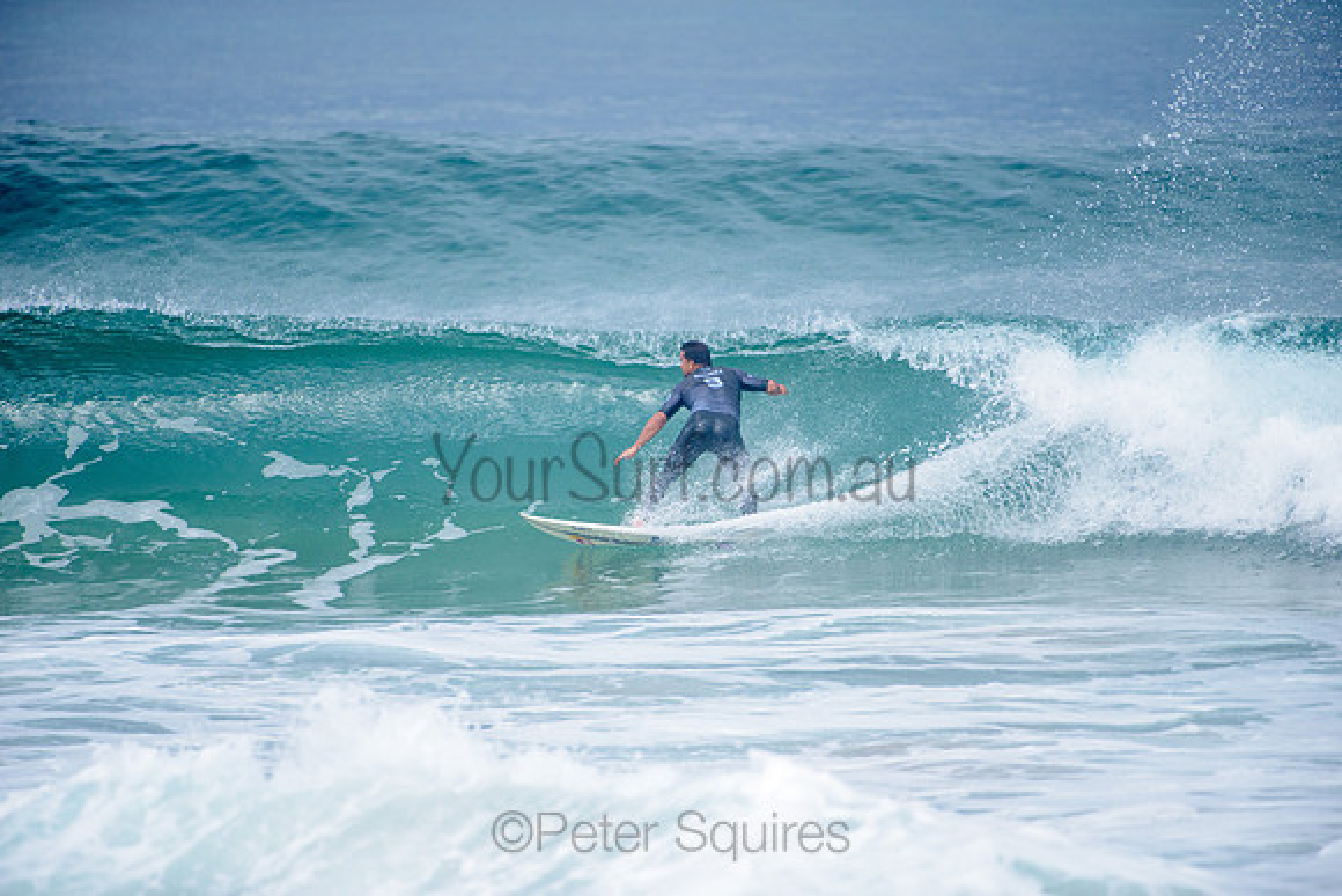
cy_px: 448
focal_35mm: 500
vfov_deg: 2.8
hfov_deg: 4.1
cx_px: 671
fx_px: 18642
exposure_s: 1/2000
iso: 280
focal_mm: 500
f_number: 5.6
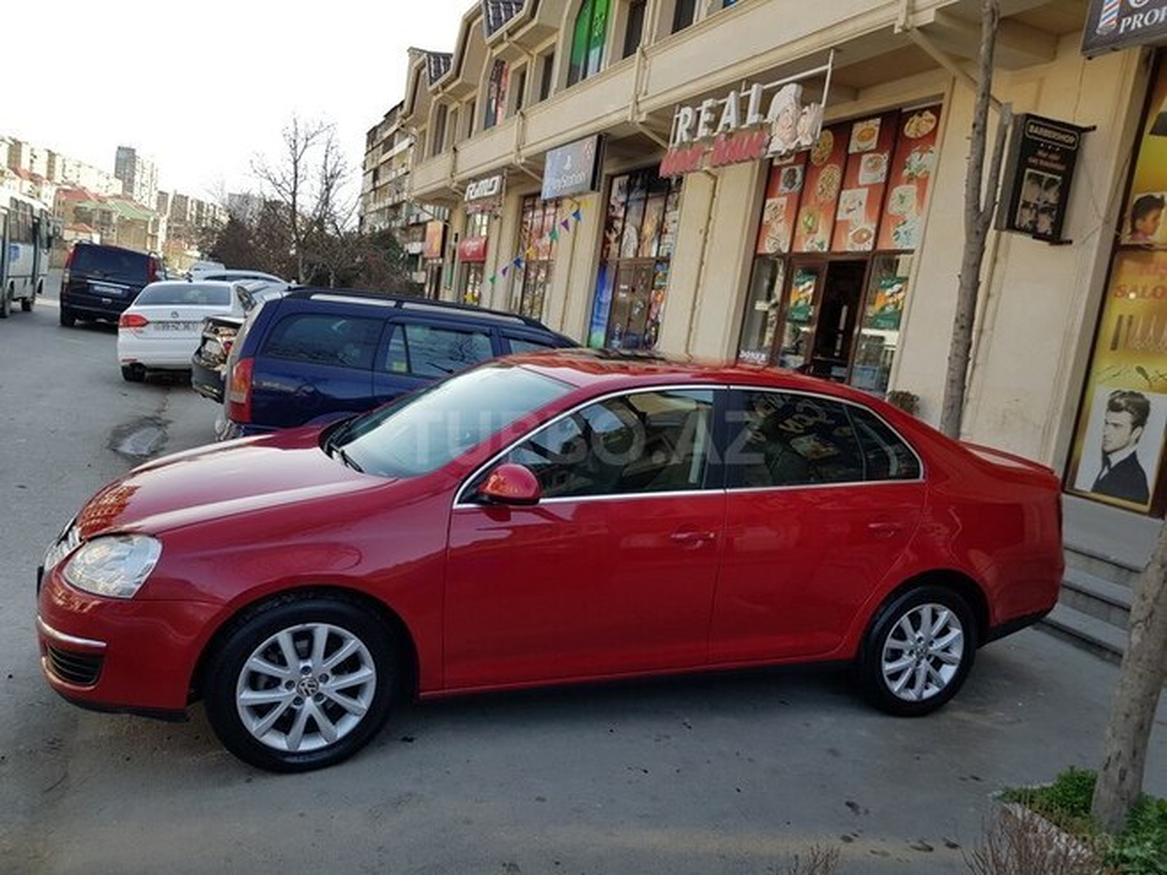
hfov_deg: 67.3
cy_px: 438
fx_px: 877
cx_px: 584
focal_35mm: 26
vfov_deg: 53.1
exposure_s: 1/732
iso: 40
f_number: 1.7
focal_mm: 4.2
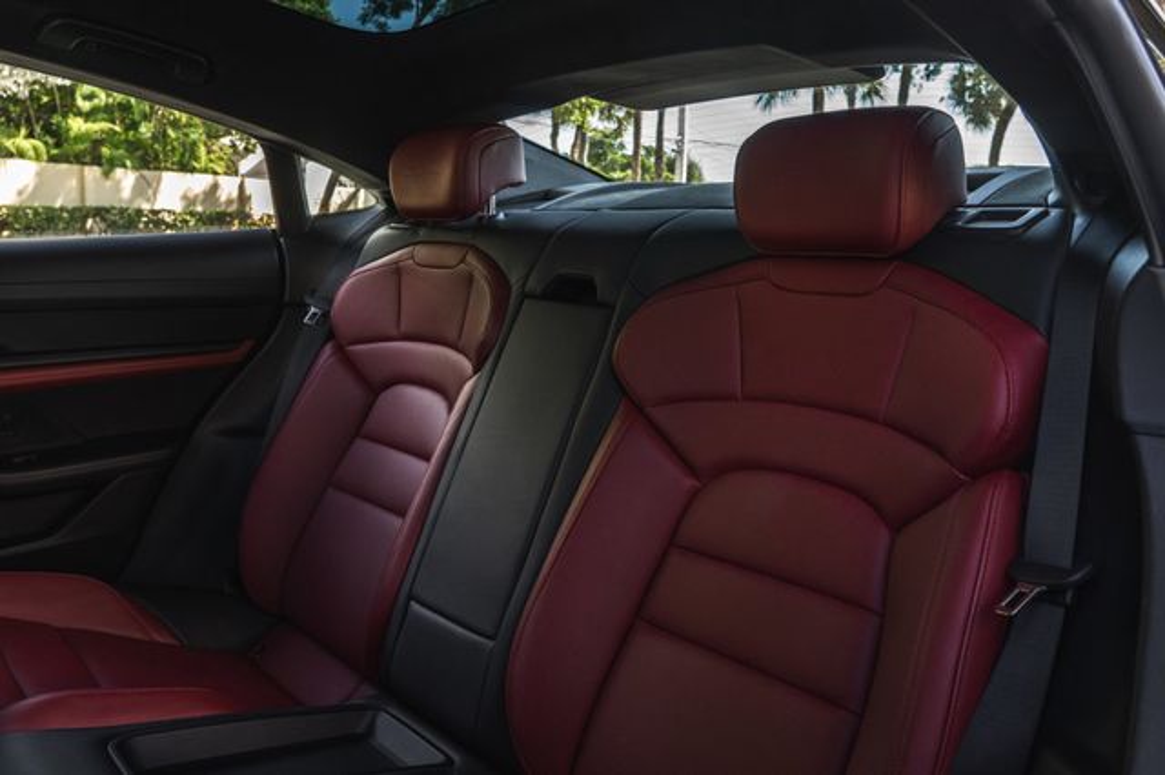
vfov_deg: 43.5
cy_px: 334
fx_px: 968
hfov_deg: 62.0
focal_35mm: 30
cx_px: 623
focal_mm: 24
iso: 640
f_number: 6.3
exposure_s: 1/40
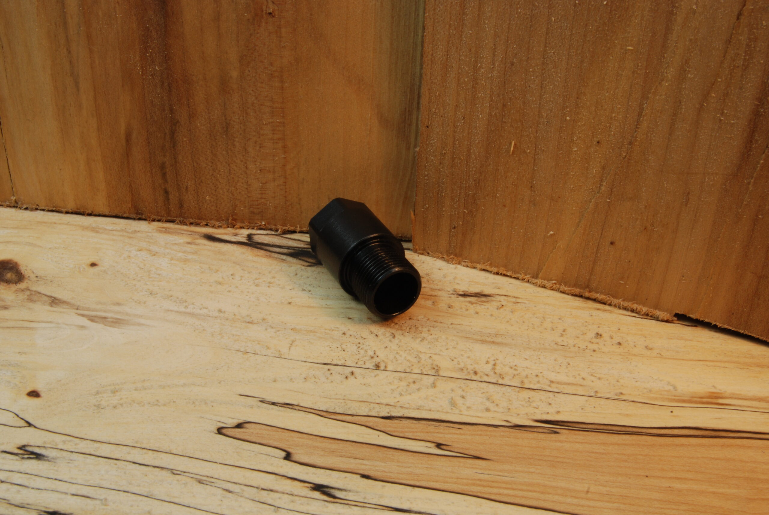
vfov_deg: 28.2
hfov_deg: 41.1
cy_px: 258
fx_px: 1027
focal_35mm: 48
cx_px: 384
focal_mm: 32
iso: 200
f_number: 22
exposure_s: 1/10
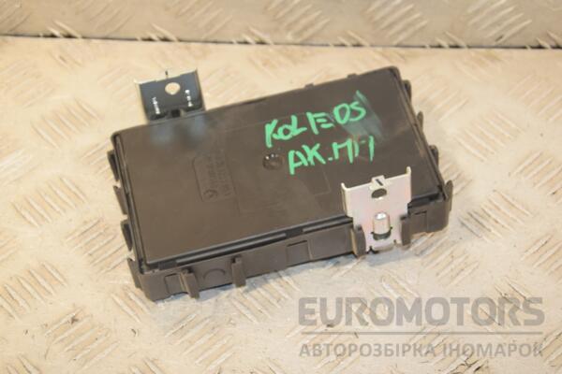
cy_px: 187
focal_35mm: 78
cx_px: 281
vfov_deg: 17.5
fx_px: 1218
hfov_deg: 26.0
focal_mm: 52
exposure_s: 1/200
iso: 800
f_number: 6.3
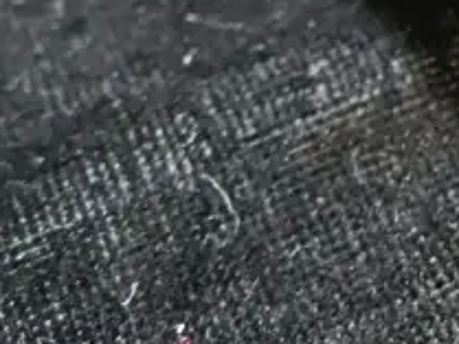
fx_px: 1818
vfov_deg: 9.8
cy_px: -415
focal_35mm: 137
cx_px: 701
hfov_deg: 13.5
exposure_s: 1/40
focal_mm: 14
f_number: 3.5
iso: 3200
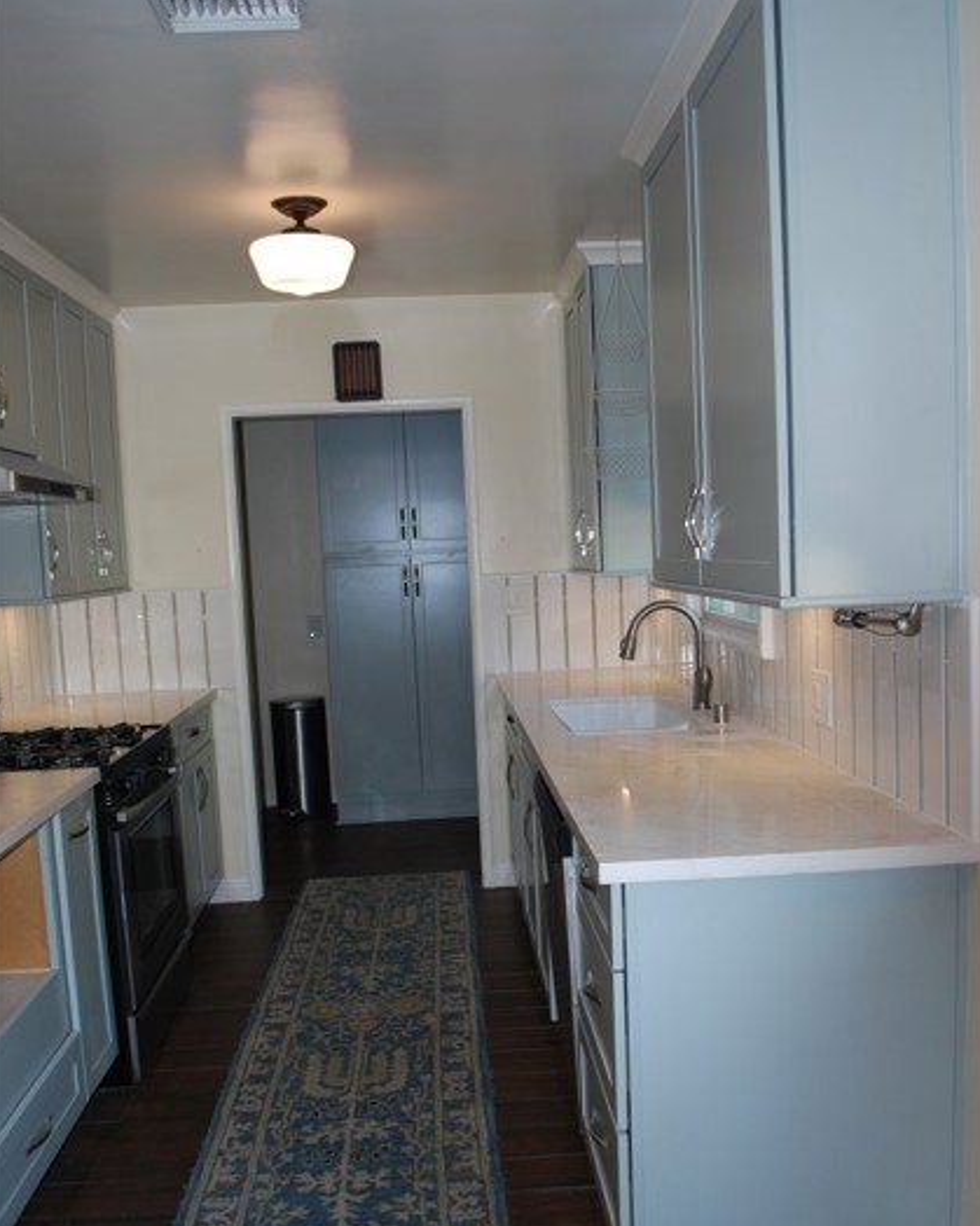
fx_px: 1124
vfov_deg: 57.1
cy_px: 664
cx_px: 489
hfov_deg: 47.1
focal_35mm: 31
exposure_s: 1/60
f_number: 3.5
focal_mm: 18
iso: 200
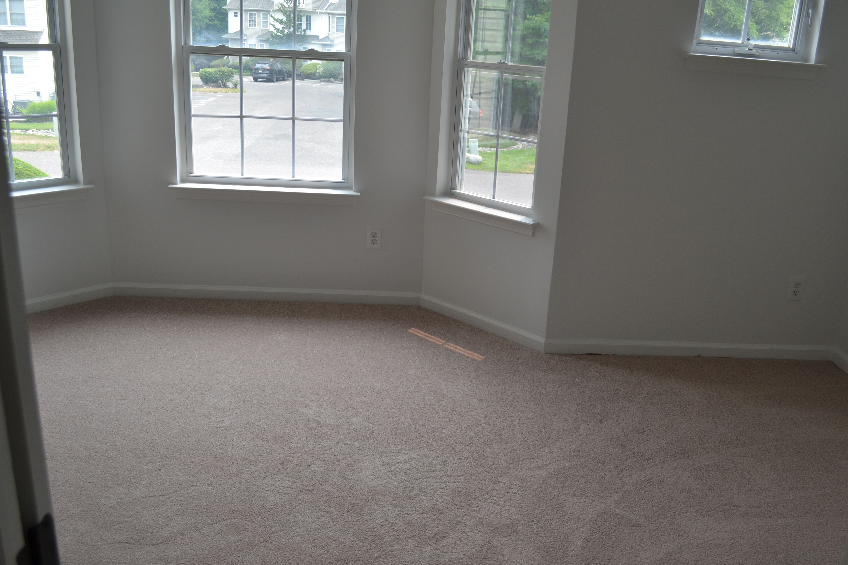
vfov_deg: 41.1
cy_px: 281
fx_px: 754
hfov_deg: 58.7
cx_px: 441
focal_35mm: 32
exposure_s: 1/125
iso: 180
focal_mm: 20
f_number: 5.6
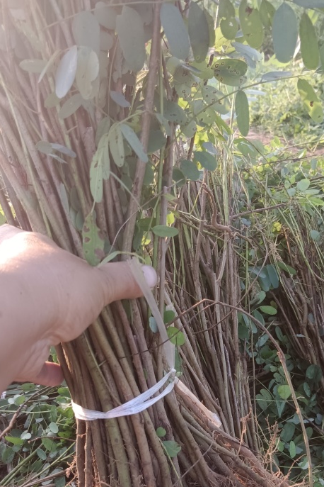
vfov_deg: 44.8
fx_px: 567
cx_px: 199
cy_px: 365
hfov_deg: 31.8
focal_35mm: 42
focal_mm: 3.96
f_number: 1.8
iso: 222
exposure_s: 1/100
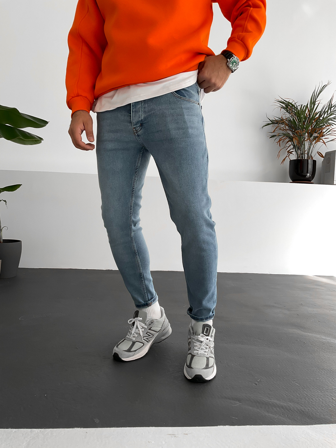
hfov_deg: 48.2
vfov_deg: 61.7
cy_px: 224
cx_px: 168
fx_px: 375
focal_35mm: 29
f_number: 1.8
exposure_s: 1/120
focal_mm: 3
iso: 20
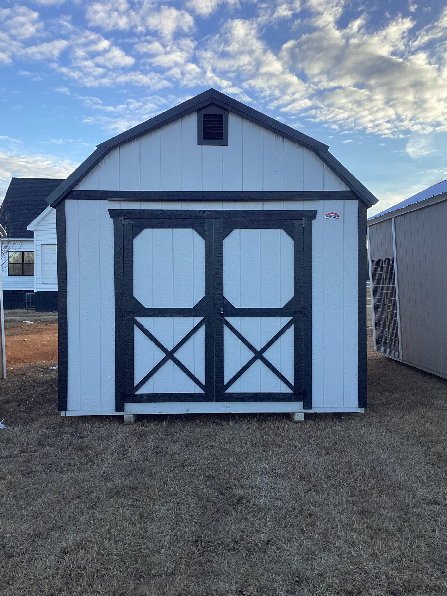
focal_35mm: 32
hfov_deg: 44.2
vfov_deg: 56.8
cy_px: 294
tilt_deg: +2.1
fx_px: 551
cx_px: 222
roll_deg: -0.4
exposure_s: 1/313
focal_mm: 3.3
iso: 25
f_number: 2.4
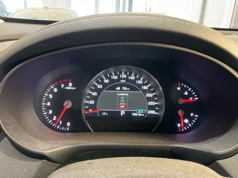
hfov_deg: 61.7
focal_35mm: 29
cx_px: 119
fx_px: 199
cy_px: 89
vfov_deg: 48.2
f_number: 1.8
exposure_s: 1/30
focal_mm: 3
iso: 250
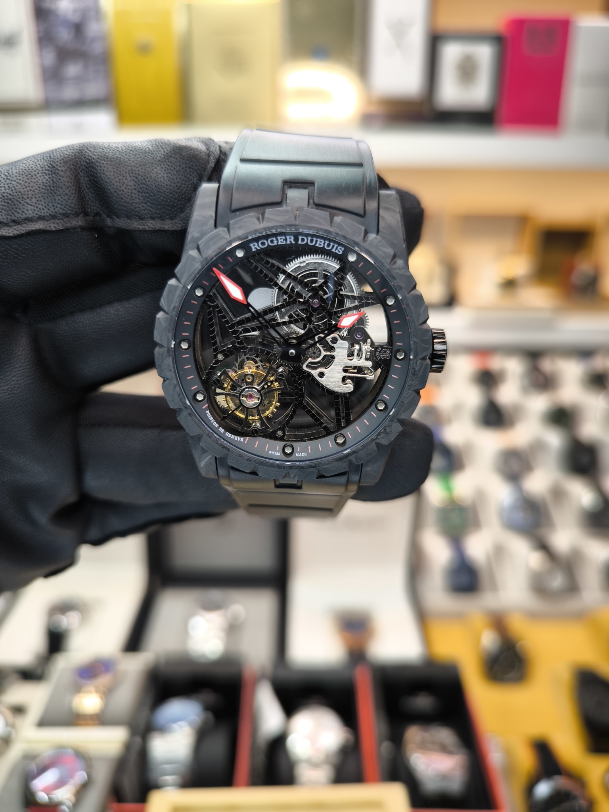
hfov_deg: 56.8
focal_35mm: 24
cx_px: 304
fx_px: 563
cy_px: 406
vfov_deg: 71.6
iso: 80
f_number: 1.9
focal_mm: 6.92
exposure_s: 1/83.4
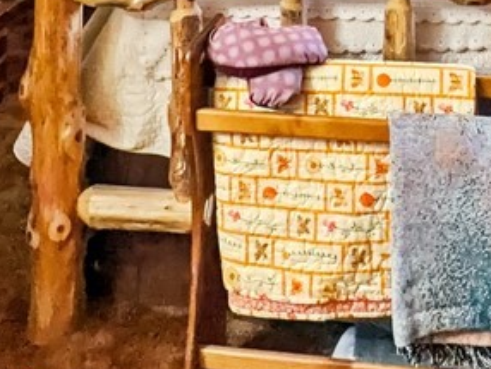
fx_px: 710
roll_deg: +2.0
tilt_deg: -0.8
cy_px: -243
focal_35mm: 50
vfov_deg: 21.9
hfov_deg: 37.1
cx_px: 377
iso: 200
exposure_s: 1/120
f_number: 2.2
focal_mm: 2.2
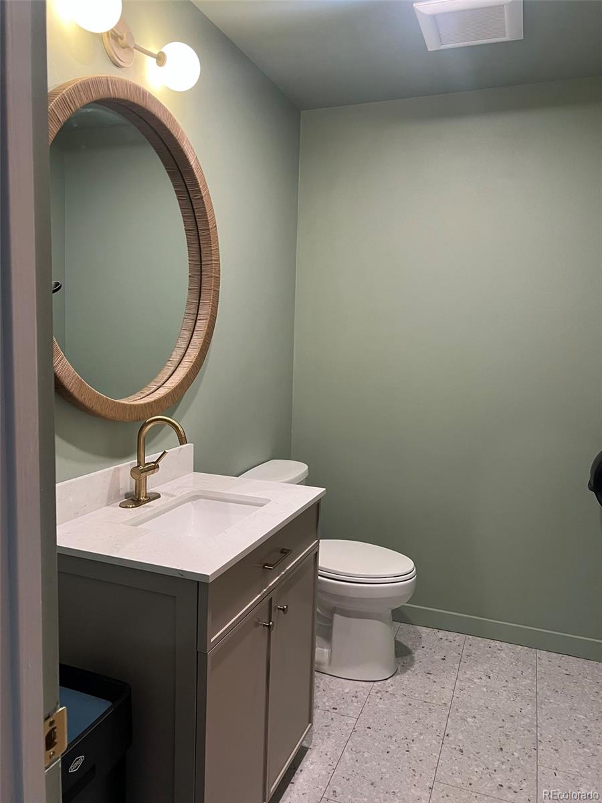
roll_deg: -0.9
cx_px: 301
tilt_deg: -5.4
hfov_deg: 53.1
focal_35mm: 26
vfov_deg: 67.3
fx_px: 603
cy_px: 402
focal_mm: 5.7
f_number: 1.5
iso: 100
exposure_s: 1/60
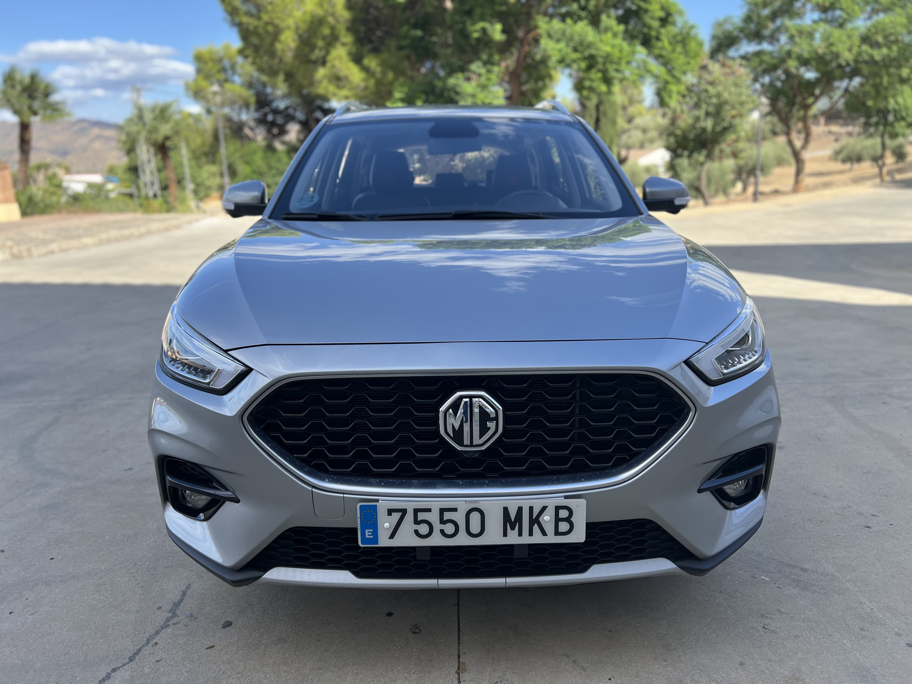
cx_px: 456
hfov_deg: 67.3
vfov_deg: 53.1
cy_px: 342
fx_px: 685
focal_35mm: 26
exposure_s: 1/1488
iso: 50
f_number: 1.5
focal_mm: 5.7
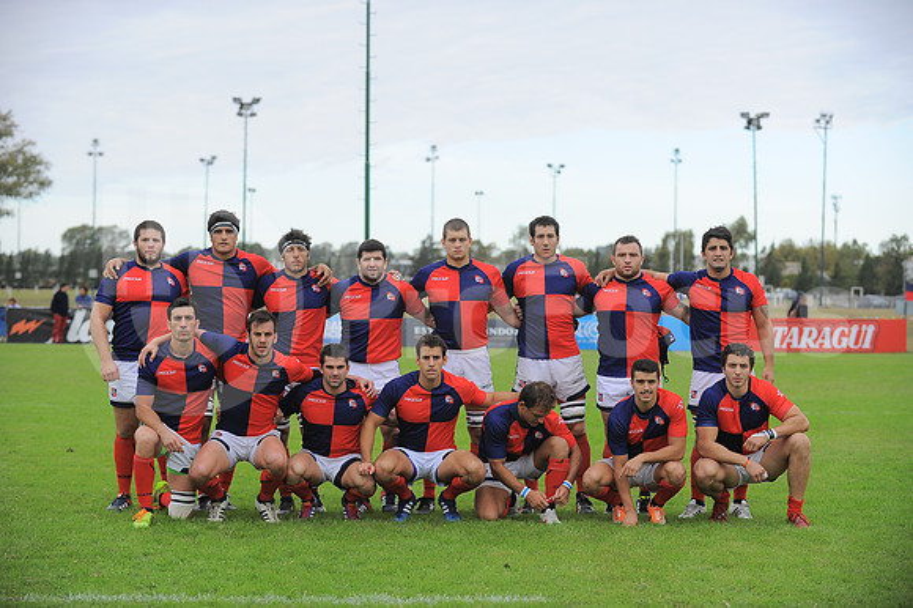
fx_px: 2180
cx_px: 456
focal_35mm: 86
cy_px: 304
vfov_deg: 15.9
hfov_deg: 23.7
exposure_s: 1/1250
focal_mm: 86
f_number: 3.5
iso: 320
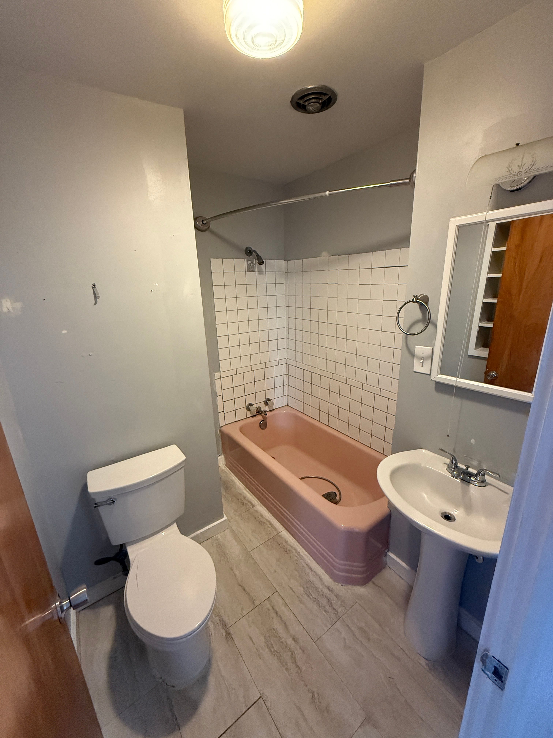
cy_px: 369
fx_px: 298
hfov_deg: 85.7
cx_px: 276
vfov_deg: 102.1
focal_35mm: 14
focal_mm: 2.22
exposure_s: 1/60
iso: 640
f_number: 2.2
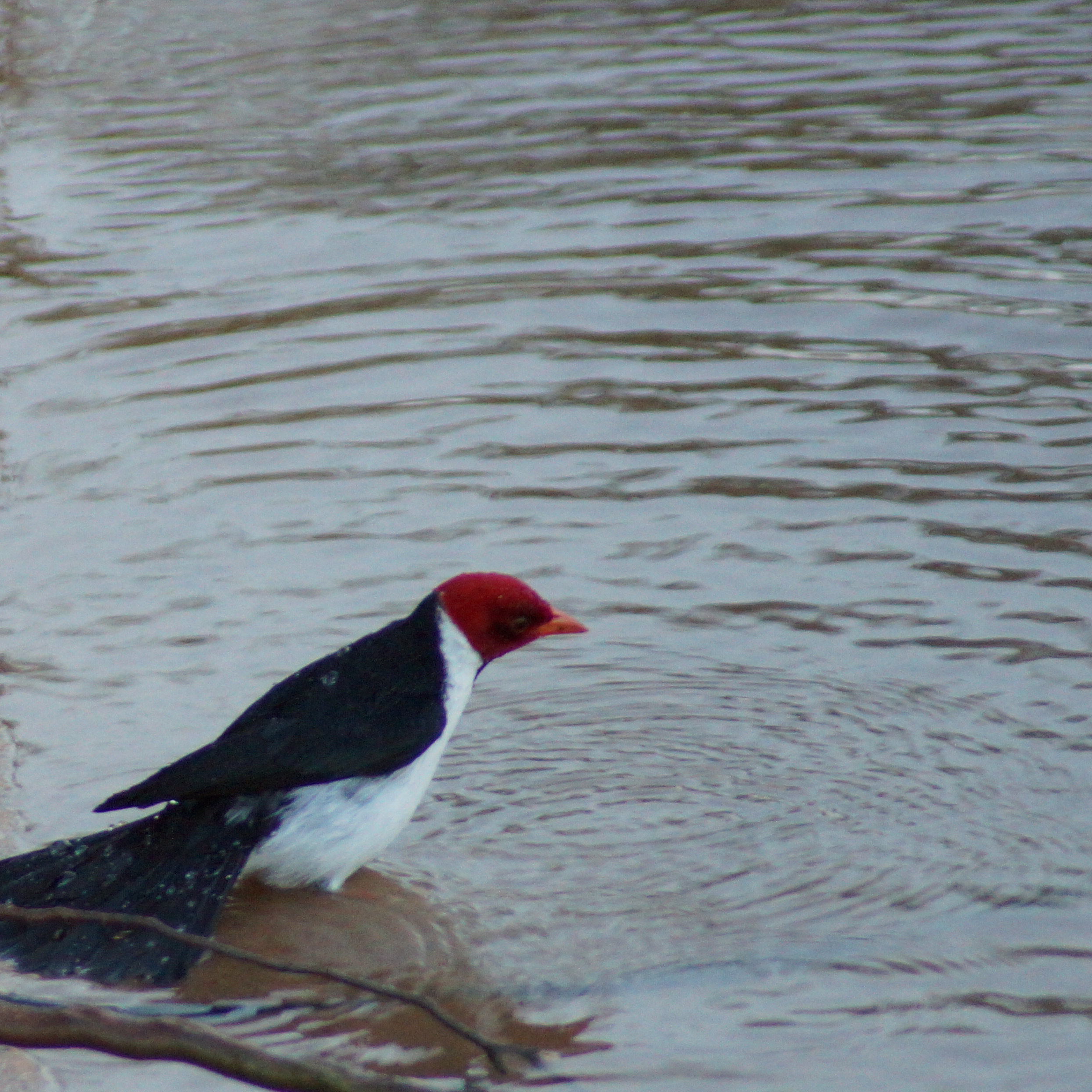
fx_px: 30836
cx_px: 17
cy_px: 713
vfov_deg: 2.0
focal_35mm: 864
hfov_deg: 2.0
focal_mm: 280
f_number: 5.6
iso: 1600
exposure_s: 1/100
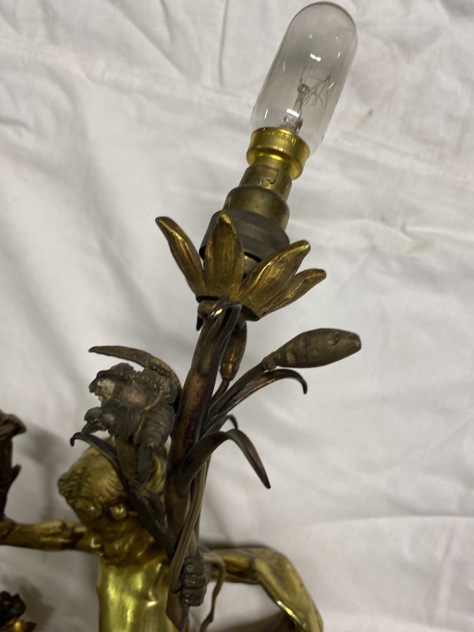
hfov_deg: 54.9
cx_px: 237
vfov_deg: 69.4
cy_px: 316
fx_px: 456
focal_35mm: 25
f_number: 1.8
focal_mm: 4.25
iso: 80
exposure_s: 1/50
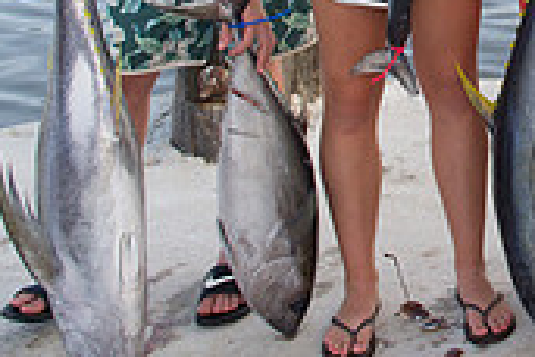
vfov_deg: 14.5
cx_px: 723
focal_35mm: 88
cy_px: -178
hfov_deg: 20.8
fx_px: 1308
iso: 400
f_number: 9
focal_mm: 26
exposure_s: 1/200
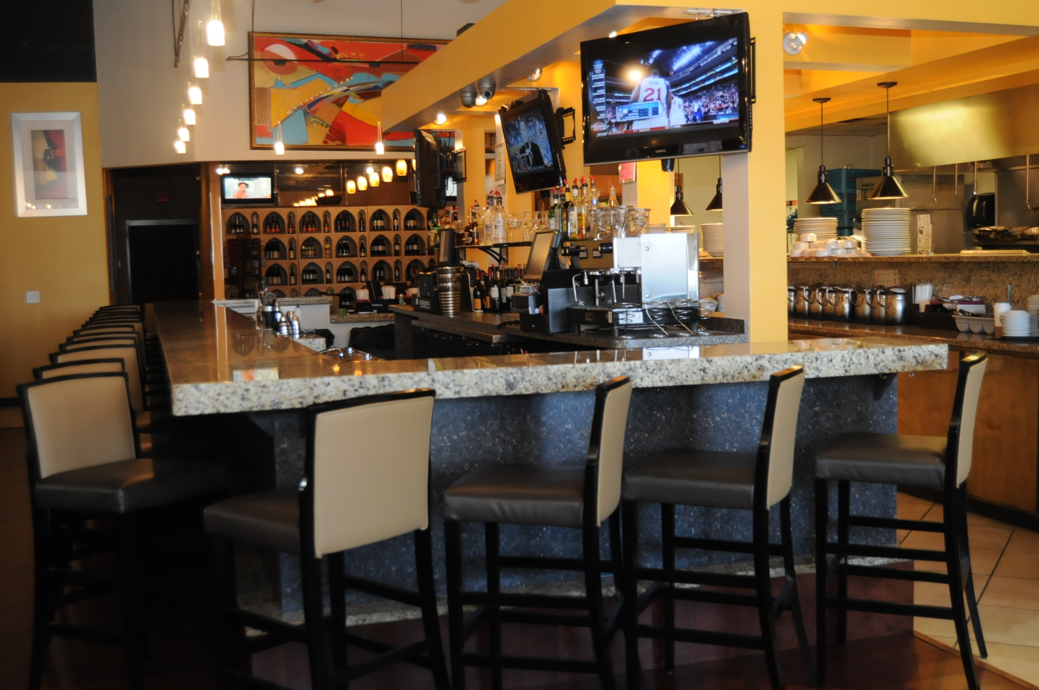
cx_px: 520
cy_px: 345
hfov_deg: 46.4
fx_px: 1211
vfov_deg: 31.8
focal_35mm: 42
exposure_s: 1/60
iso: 1000
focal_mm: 28
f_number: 4
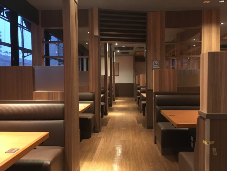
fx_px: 190
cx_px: 114
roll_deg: +0.3
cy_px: 86
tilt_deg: -1.8
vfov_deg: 48.2
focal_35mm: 29
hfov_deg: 61.7
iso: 320
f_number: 2.2
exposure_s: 1/15
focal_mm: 4.15
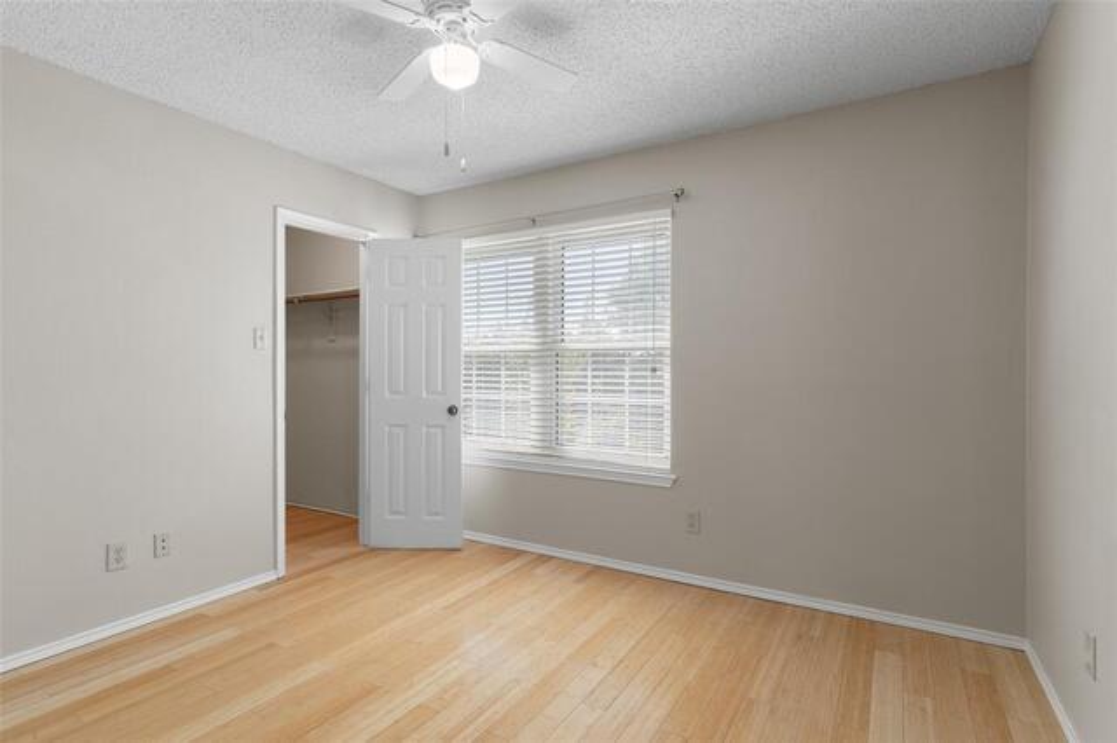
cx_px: 558
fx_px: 558
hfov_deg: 90.0
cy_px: 372
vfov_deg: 67.3
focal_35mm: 18
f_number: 10
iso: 400
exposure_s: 1/4
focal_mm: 18
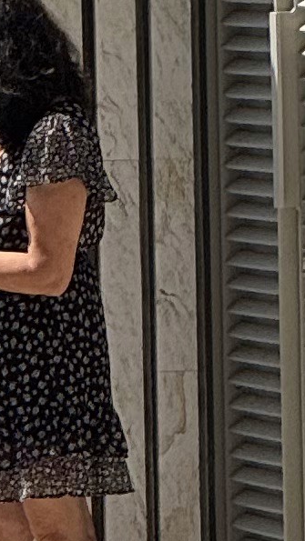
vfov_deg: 2.4
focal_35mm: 886
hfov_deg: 1.4
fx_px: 12729
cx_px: 97
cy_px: -817
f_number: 2.8
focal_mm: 15.66
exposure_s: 1/1318
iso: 50
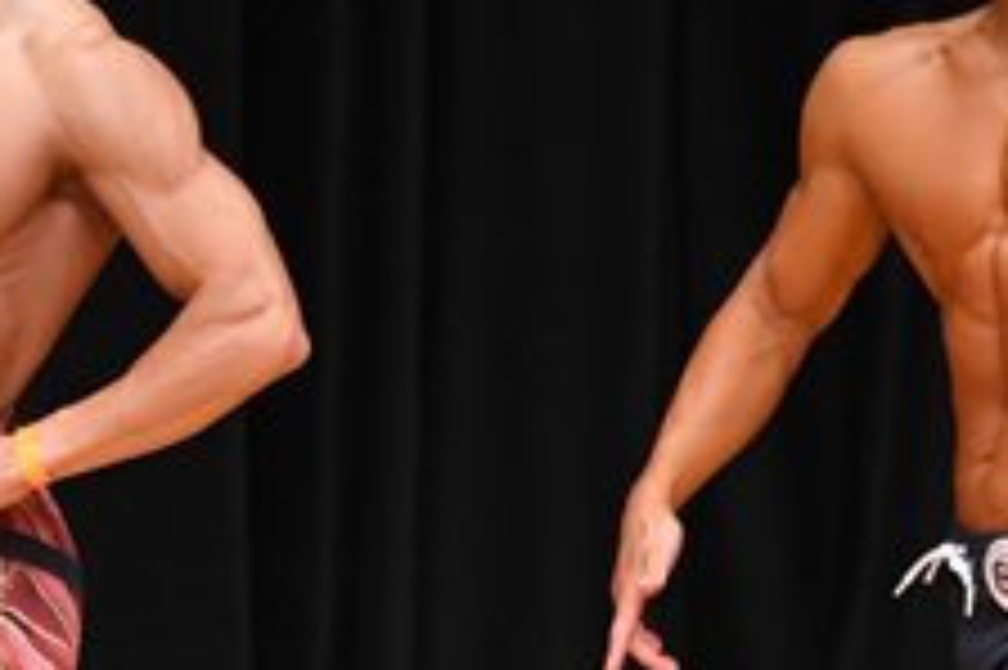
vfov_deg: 1.6
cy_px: 692
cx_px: -29
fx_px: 24733
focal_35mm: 884
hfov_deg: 2.3
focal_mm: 170
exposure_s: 1/400
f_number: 5.6
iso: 4000
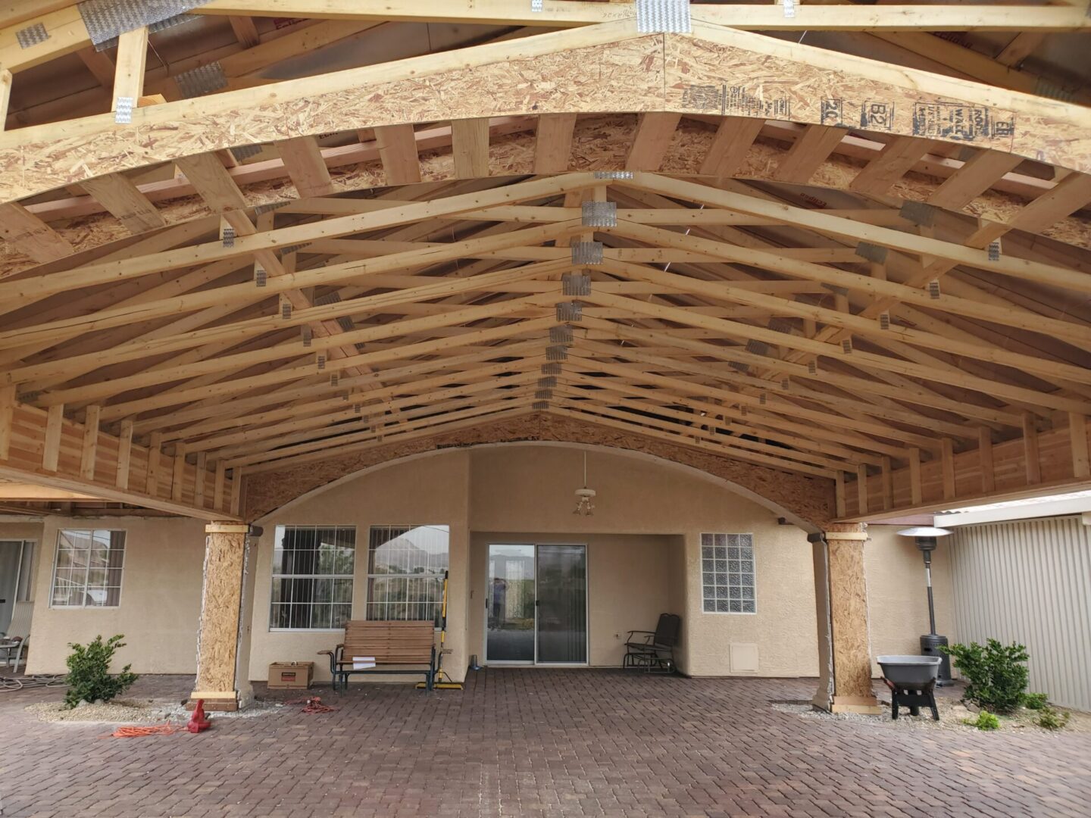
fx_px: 819
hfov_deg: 67.3
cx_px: 546
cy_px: 409
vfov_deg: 53.1
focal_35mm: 26
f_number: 2.4
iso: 50
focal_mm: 4.3
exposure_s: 1/291
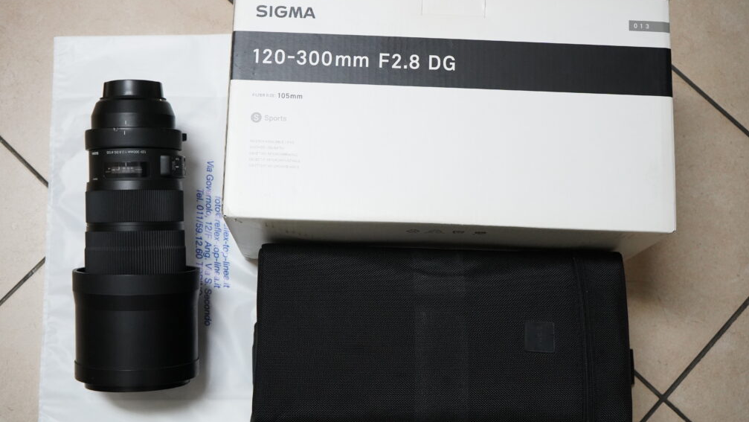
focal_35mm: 49
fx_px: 973
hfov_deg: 42.1
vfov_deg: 24.4
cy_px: 226
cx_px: 369
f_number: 7.1
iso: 8000
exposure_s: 1/125
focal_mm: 46
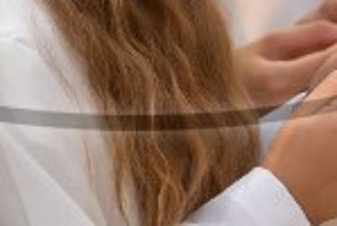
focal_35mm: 522
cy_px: -153
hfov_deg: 3.9
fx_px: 4896
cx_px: 138
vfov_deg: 2.6
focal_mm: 120
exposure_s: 1/125
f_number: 4
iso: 5000
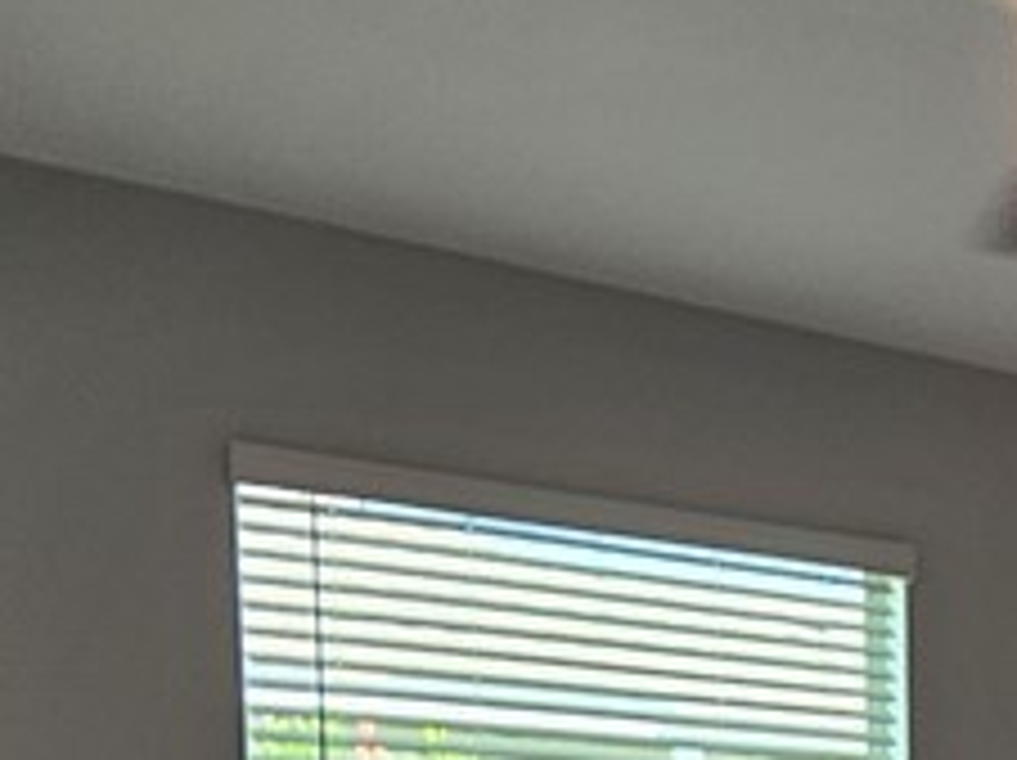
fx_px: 1732
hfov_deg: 28.2
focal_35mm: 59
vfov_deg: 21.1
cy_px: 1129
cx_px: 1251
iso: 100
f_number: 2.2
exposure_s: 1/60
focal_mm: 2.2
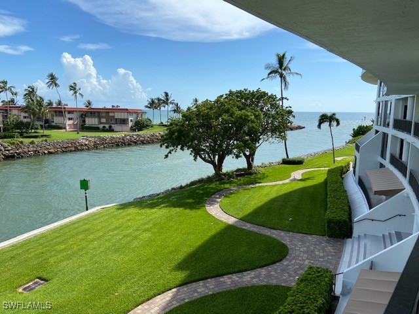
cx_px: 210
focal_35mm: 26
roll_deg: -1.1
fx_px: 315
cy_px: 157
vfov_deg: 53.1
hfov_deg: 67.3
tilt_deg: -8.5
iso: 32
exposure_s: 1/3040
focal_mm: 4.25
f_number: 1.8
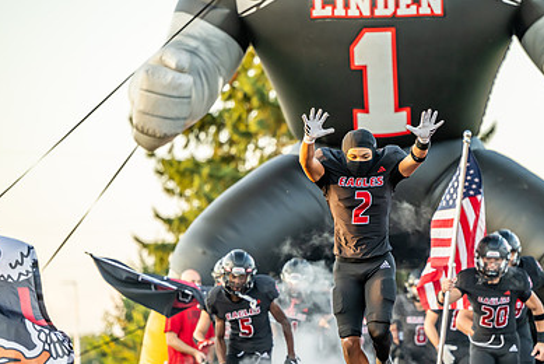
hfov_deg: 9.5
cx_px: 352
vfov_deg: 6.4
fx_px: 3266
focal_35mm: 216
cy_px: 215
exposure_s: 1/1000
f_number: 2.8
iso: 800
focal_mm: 145
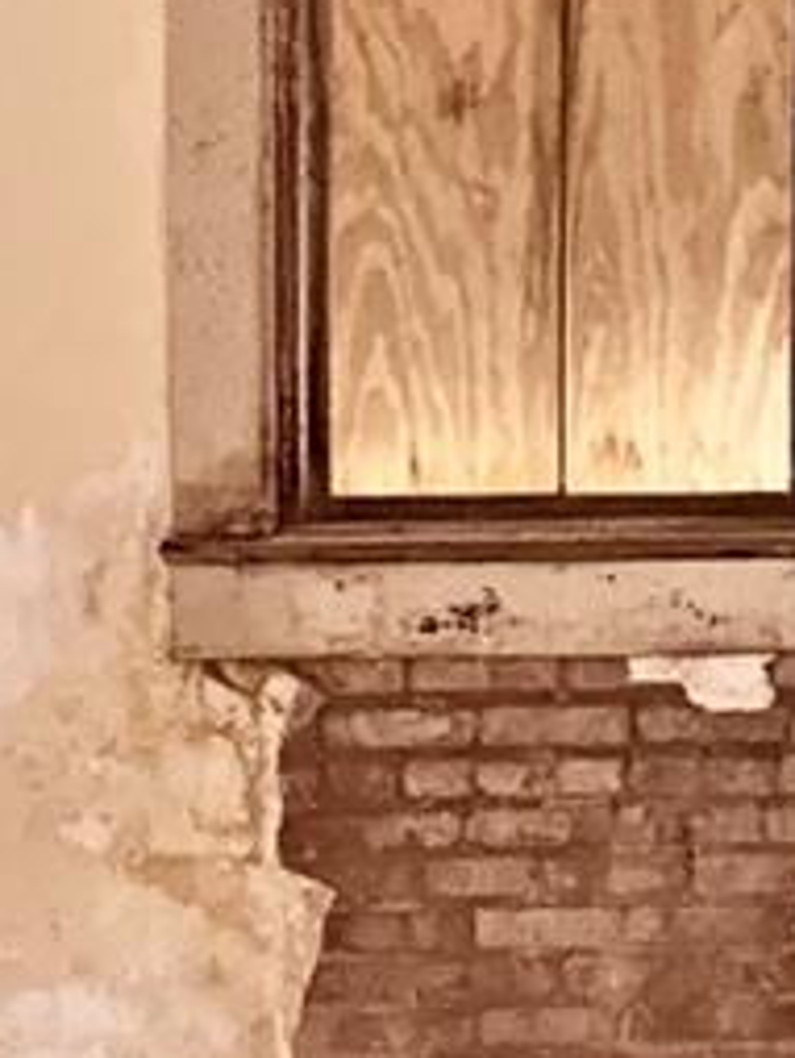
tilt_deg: -8.5
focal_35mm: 145
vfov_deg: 13.5
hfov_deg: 10.2
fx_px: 4433
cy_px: 841
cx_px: 583
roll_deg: -0.1
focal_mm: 6.76
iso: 640
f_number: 1.78
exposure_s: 1/4
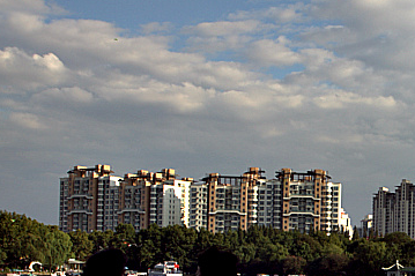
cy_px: 263
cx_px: 430
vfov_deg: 17.2
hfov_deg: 24.6
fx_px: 899
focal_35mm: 78
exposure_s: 1/320
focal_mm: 22
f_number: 5.6
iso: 200
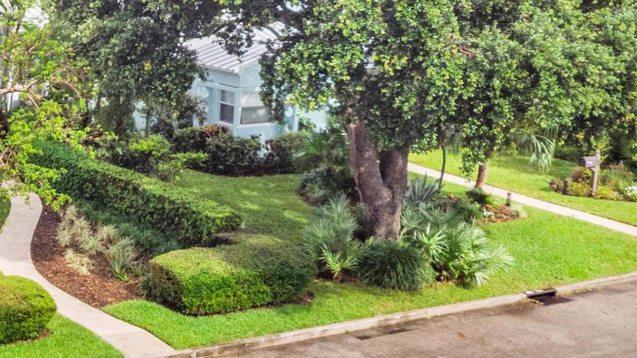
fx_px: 1081
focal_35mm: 64
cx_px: -88
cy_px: 151
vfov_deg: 18.8
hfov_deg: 29.2
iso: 118
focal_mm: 4.5
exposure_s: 1/900
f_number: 2.8
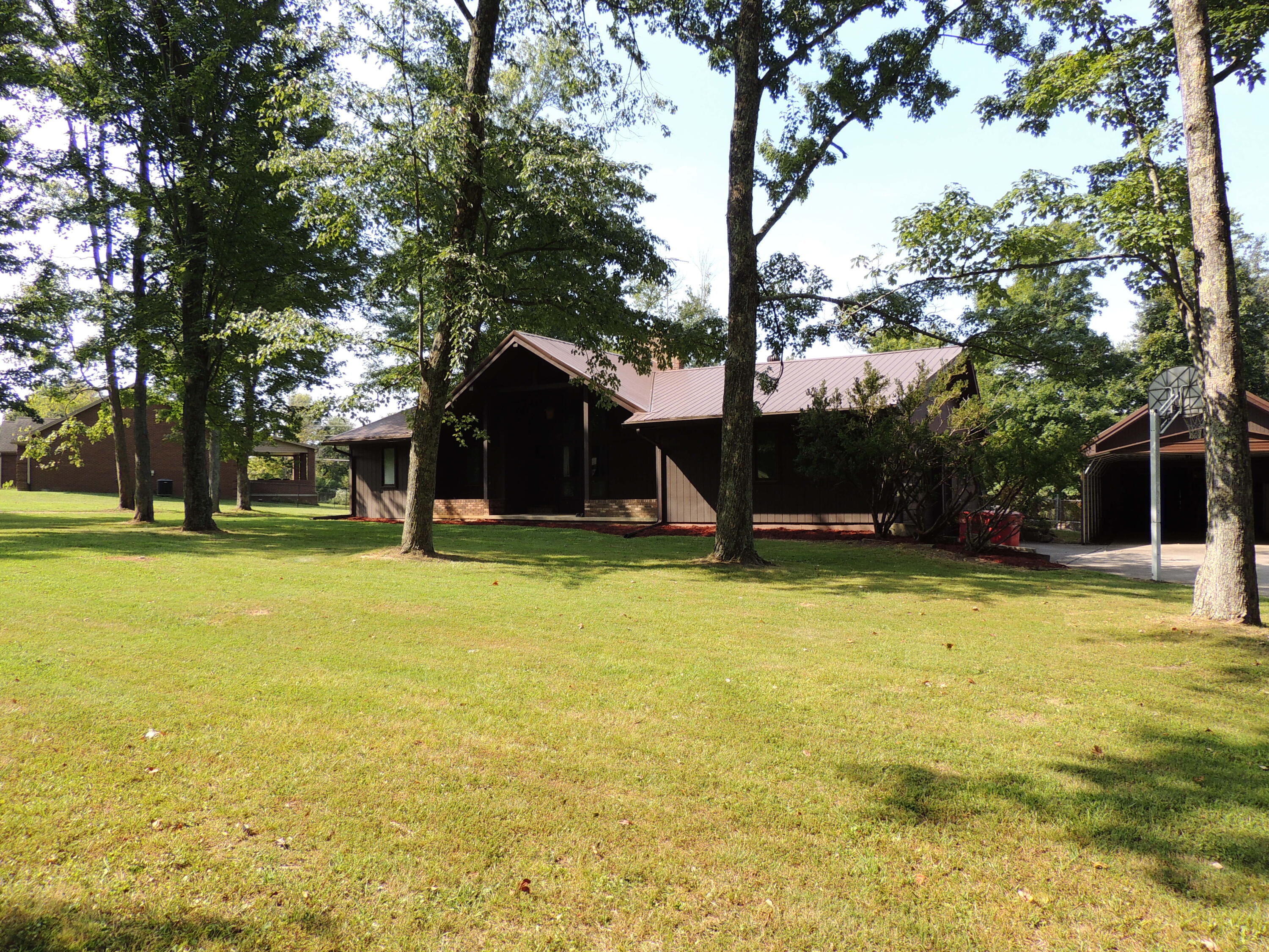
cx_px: 634
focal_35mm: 24
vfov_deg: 56.8
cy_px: 476
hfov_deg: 71.6
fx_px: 880
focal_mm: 4.3
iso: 100
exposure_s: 1/400
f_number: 3
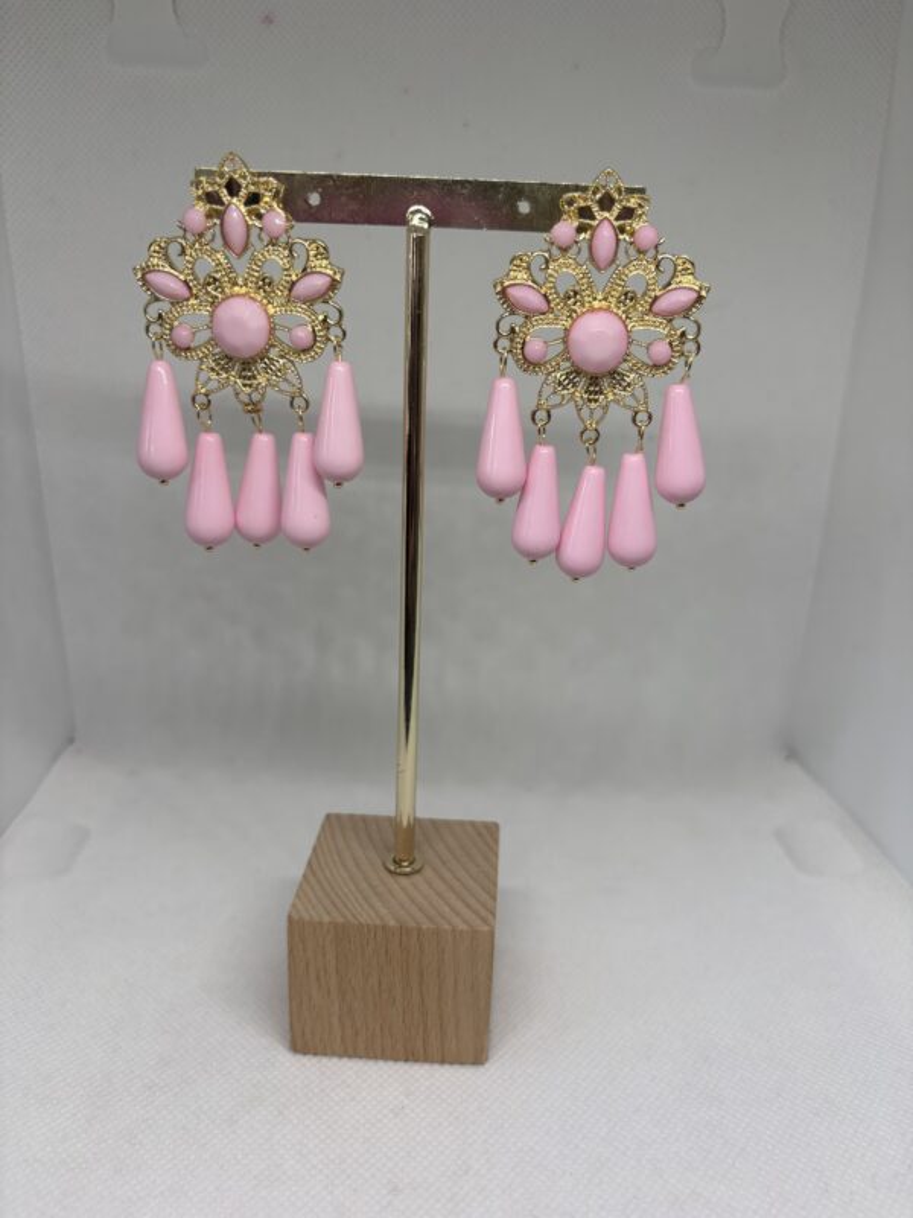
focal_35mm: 26
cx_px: 456
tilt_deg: -17.9
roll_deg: -0.7
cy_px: 609
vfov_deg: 67.3
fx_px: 914
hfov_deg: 53.1
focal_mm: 5.96
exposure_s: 1/300
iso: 40
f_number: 1.6
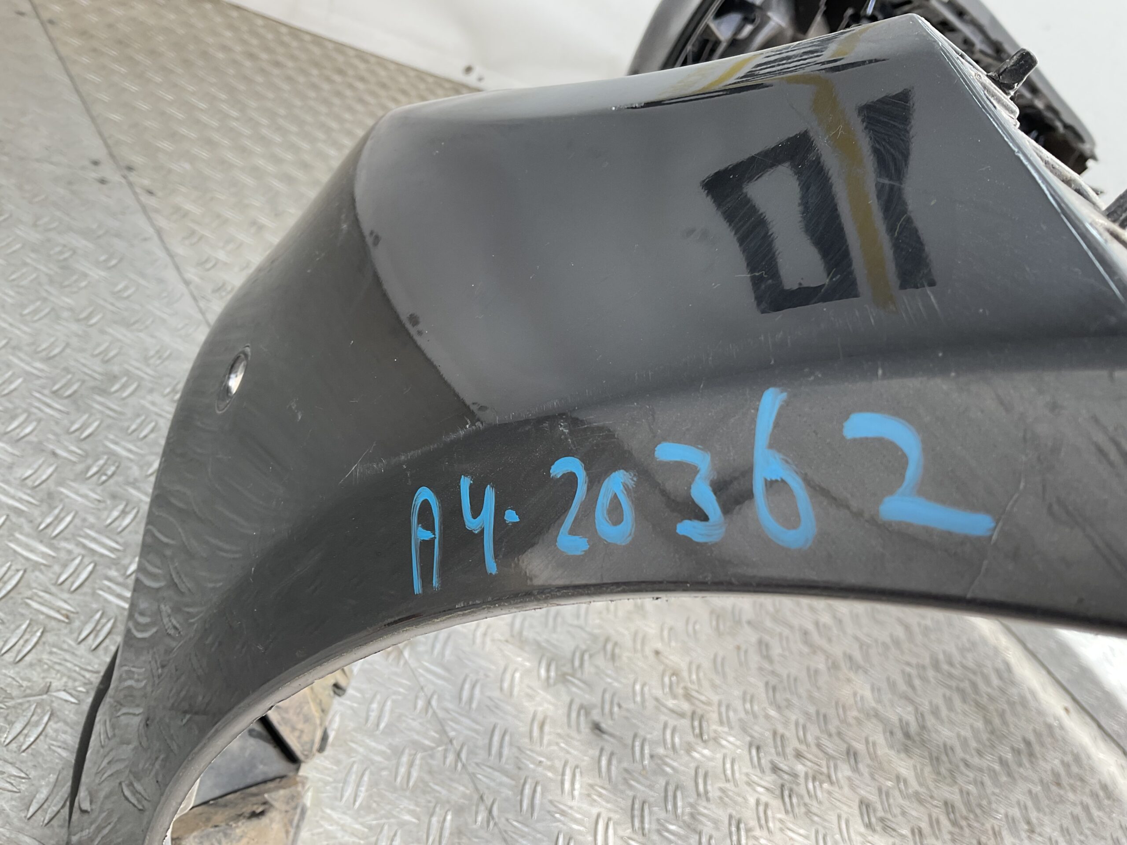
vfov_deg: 48.2
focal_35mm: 29
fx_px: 944
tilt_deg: -27.8
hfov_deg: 61.7
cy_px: 422
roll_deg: -37.4
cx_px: 564
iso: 16
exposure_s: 1/149
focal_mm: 3
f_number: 1.8
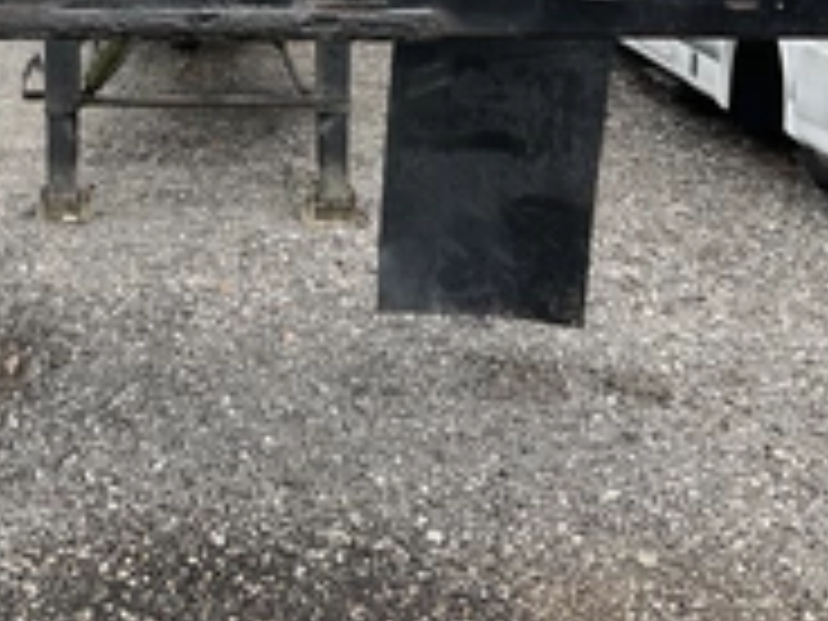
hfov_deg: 30.1
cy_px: -40
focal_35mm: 63
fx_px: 1507
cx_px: 184
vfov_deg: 22.2
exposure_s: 1/568
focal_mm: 3
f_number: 1.8
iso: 25
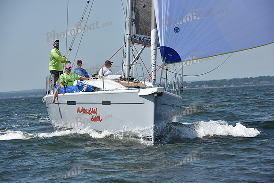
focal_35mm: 165
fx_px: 1256
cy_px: 92
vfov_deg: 8.3
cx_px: 137
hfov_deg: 12.4
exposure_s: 1/1250
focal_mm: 165
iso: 250
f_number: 9
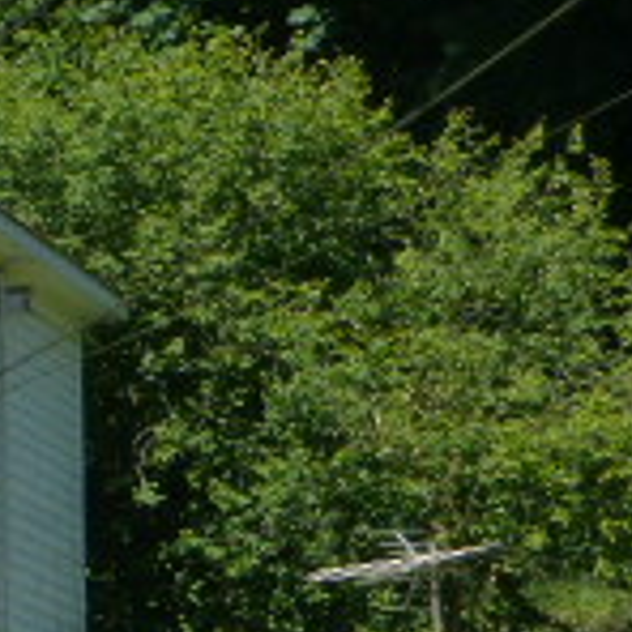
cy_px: 581
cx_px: -688
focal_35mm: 301
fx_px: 6217
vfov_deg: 5.8
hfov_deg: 5.7
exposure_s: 1/640
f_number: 5.1
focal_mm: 14.2
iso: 160
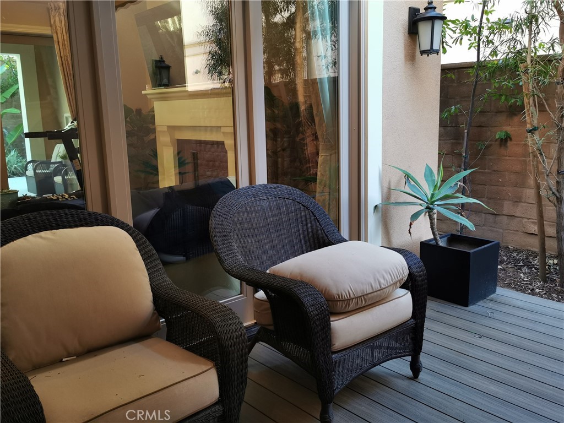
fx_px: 505
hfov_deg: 58.4
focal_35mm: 31
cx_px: 282
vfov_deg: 45.4
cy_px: 212
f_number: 1.6
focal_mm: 5.56
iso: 160
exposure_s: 1/120
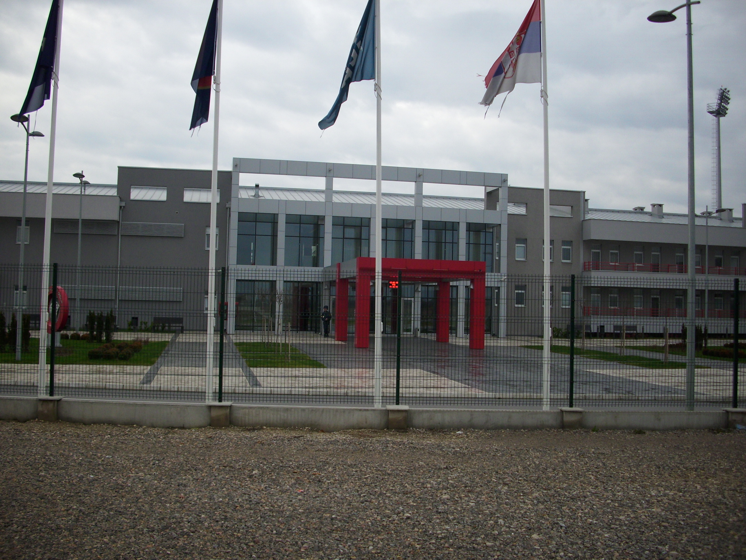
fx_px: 668
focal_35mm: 31
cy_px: 280
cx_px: 373
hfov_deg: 58.4
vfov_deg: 45.4
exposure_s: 1/296
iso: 50
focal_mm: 6.2
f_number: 2.8
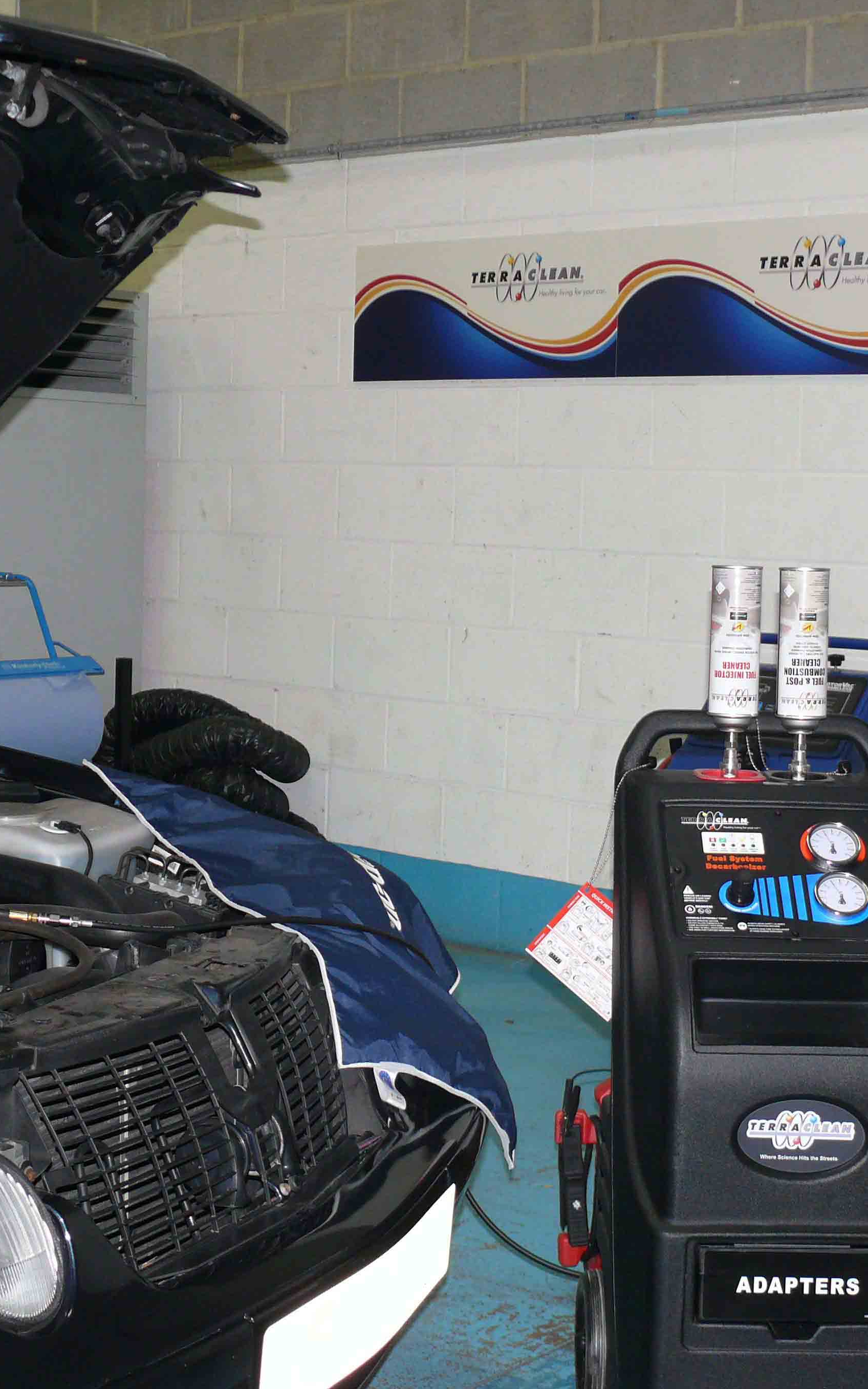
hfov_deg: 22.7
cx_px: 447
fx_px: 2158
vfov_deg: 35.7
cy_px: 698
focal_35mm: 57
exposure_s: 1/30
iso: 125
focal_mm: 8.4
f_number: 2.8
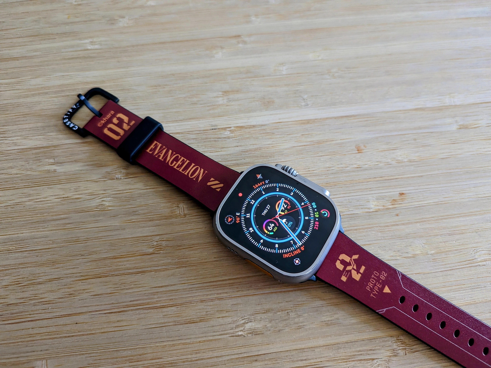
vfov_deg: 56.8
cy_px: 184
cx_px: 246
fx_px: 340
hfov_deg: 71.6
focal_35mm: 24
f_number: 1.7
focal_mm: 4.53
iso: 174
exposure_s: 1/23.8
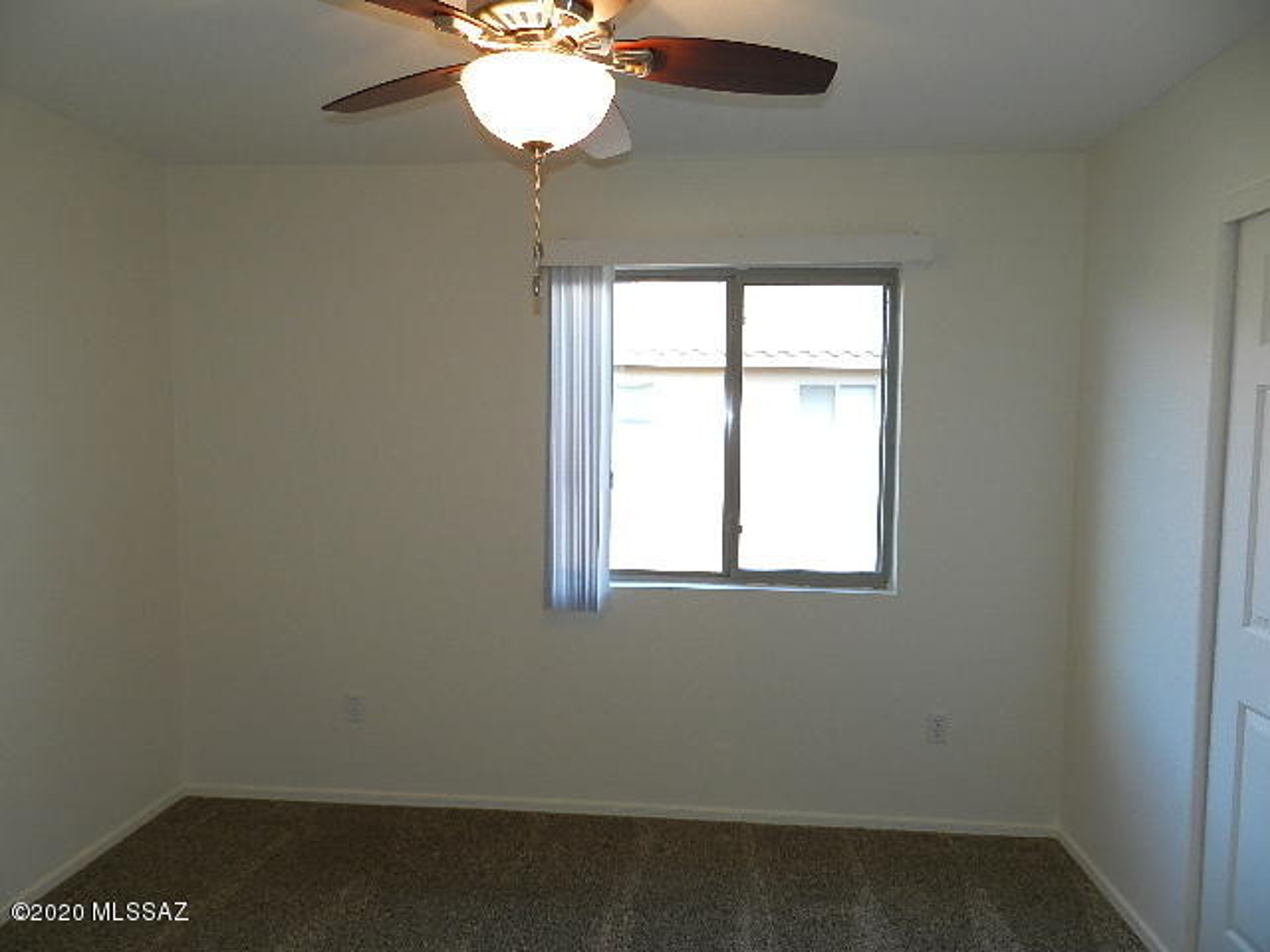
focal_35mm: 23
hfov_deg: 73.9
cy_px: 476
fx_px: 844
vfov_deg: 58.9
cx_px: 635
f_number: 3.4
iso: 160
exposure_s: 1/40
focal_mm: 4
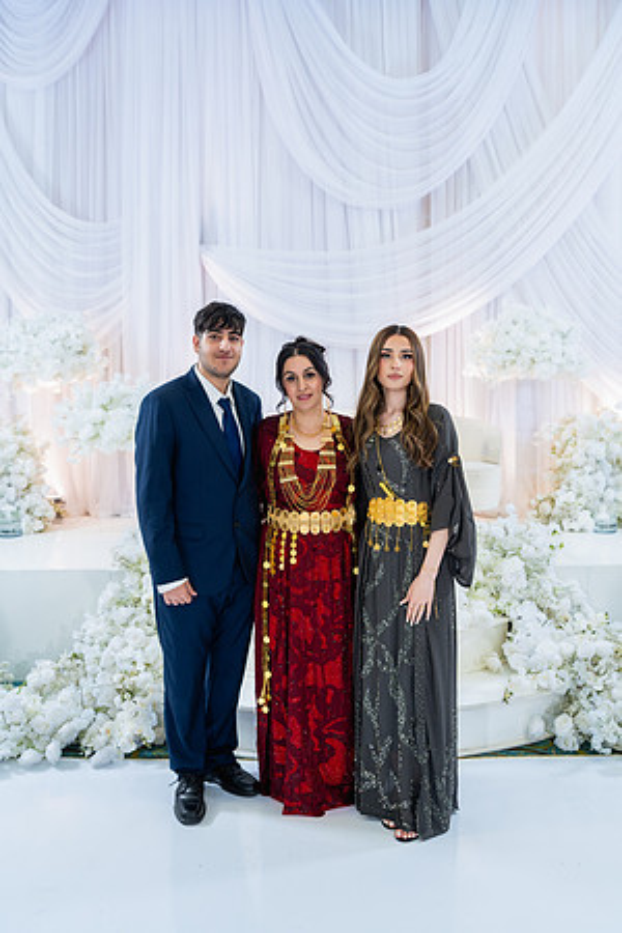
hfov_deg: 46.4
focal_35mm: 28
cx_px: 311
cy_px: 466
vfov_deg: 65.5
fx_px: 726
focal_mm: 28
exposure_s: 1/160
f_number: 2.8
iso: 640
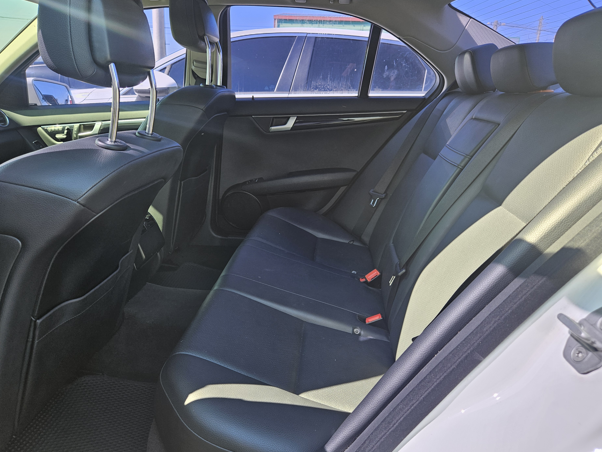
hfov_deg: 69.4
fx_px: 435
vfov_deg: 54.9
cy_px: 216
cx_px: 303
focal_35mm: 25
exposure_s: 1/120
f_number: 1.8
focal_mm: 5.4
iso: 40
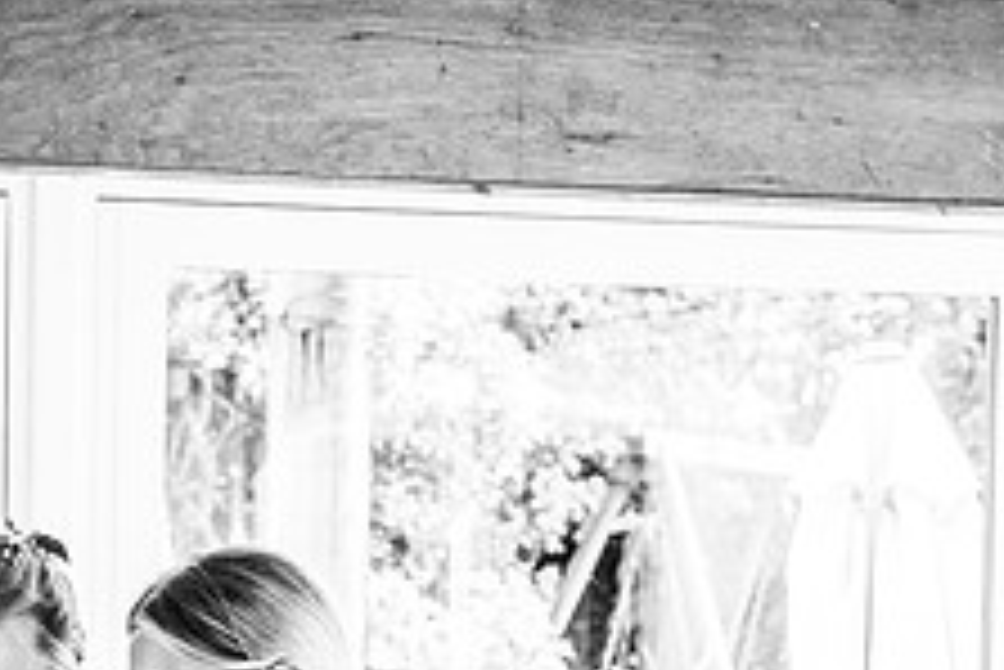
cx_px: 117
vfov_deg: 9.0
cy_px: 735
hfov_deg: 13.5
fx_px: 4214
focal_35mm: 151
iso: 160
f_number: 5.6
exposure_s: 1/80
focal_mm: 58
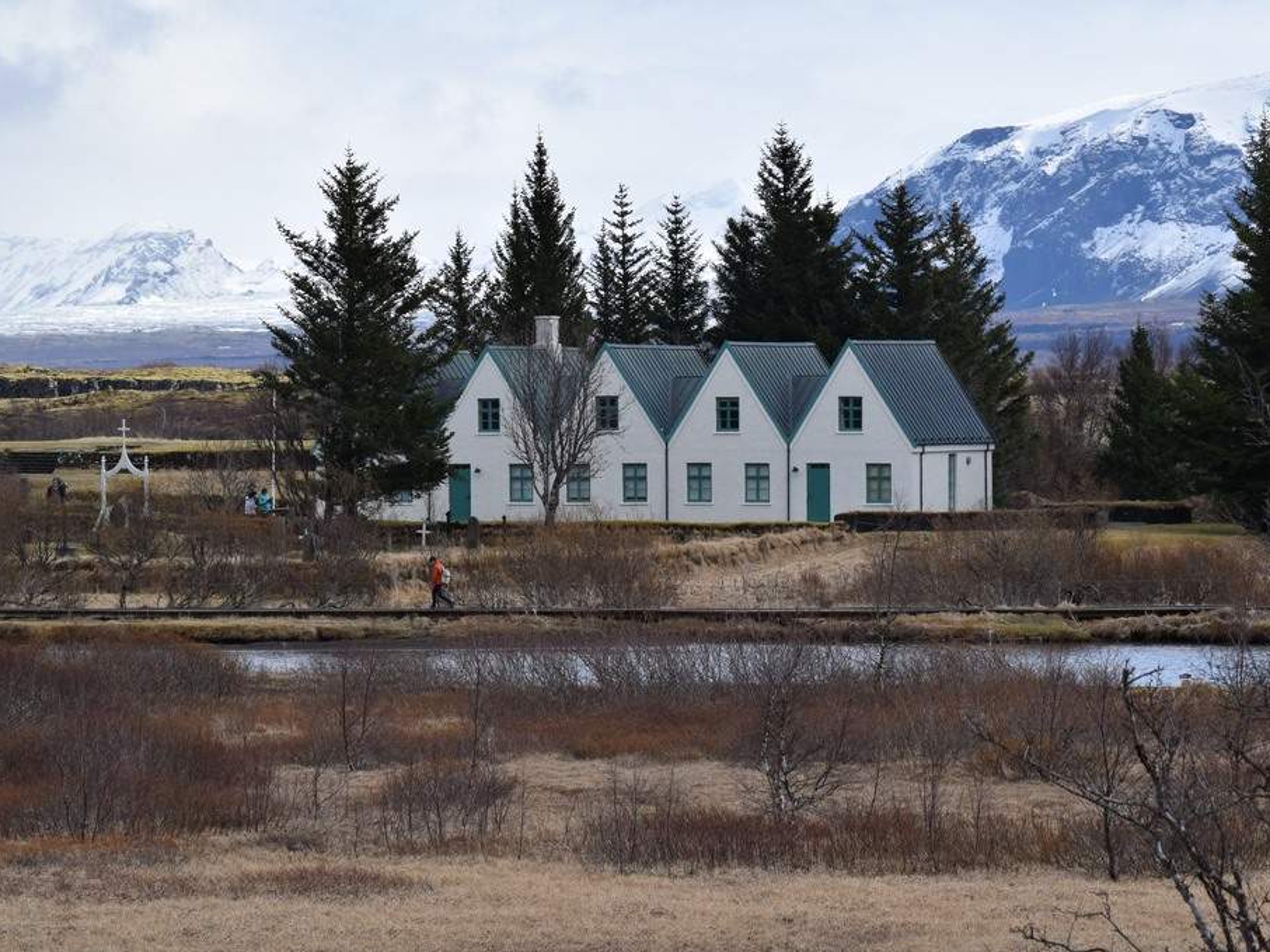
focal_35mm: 150
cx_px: 715
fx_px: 5502
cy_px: 477
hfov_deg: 13.2
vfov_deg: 9.9
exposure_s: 1/1250
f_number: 9
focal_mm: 92
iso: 640
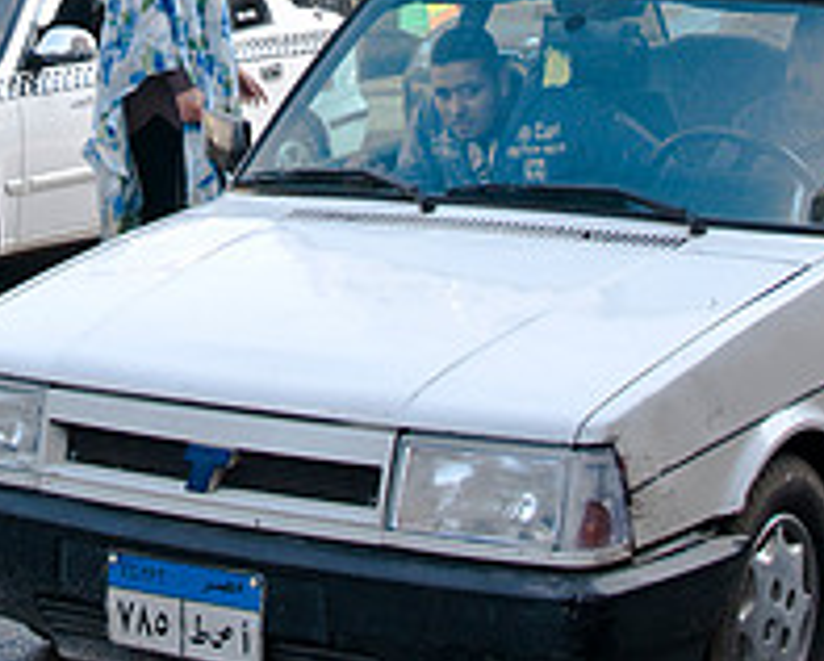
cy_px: -102
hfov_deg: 21.0
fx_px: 2221
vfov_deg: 16.3
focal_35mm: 91
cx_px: 360
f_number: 6.3
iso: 250
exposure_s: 1/200
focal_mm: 22
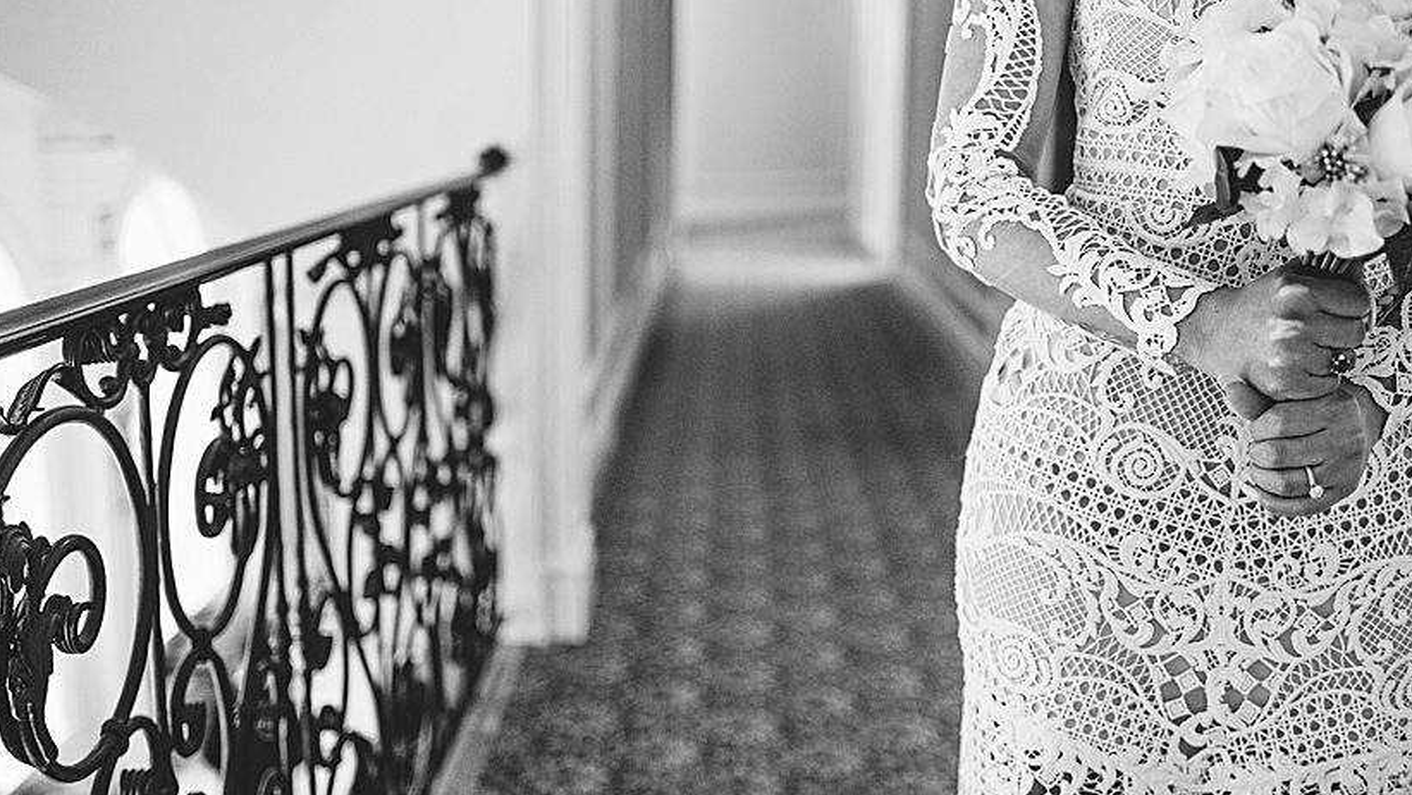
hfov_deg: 48.3
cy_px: 388
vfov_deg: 28.4
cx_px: 760
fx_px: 1573
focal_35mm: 42
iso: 640
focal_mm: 35
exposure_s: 1/200
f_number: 1.8
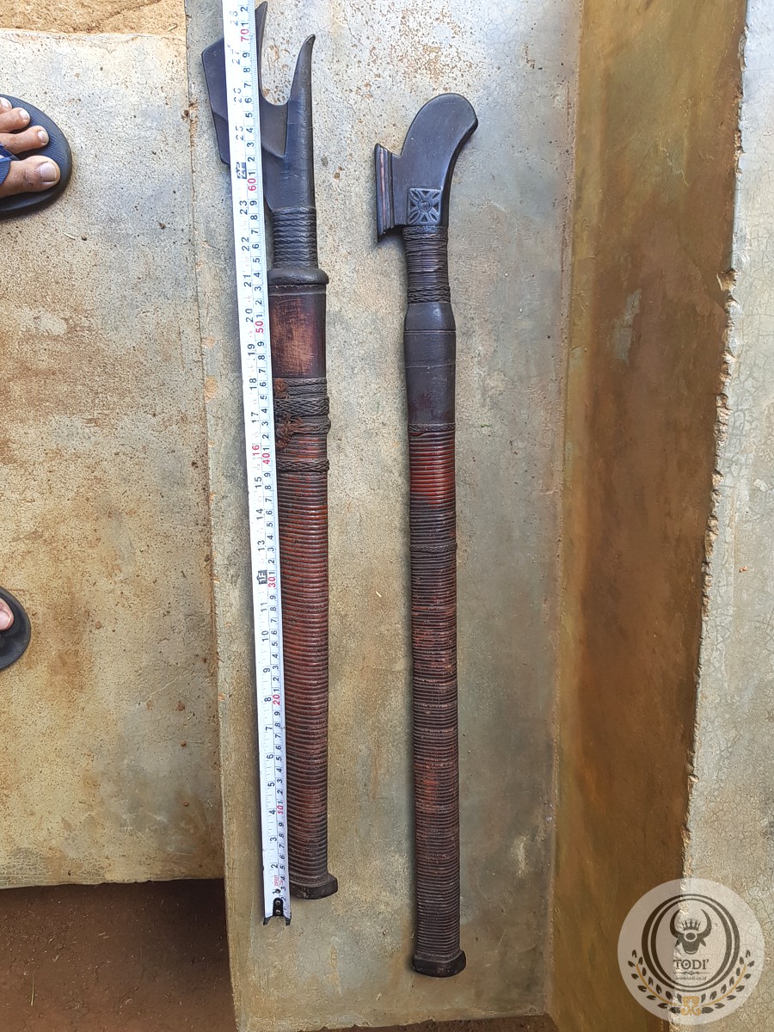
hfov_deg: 53.1
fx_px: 775
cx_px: 387
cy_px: 516
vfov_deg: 67.3
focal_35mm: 26
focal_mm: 4.3
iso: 64
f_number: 1.7
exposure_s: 1/60
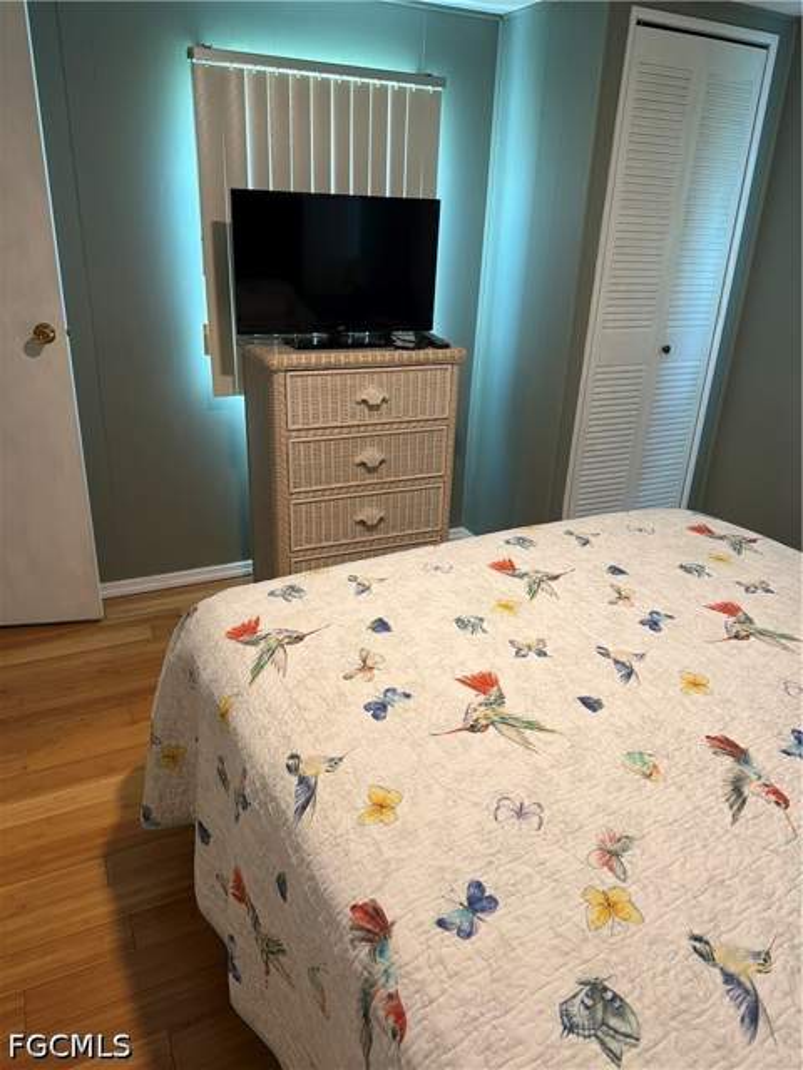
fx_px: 742
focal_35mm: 24
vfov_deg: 71.6
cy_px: 535
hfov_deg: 56.8
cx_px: 402
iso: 125
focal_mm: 6.76
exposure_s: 1/60
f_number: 1.78
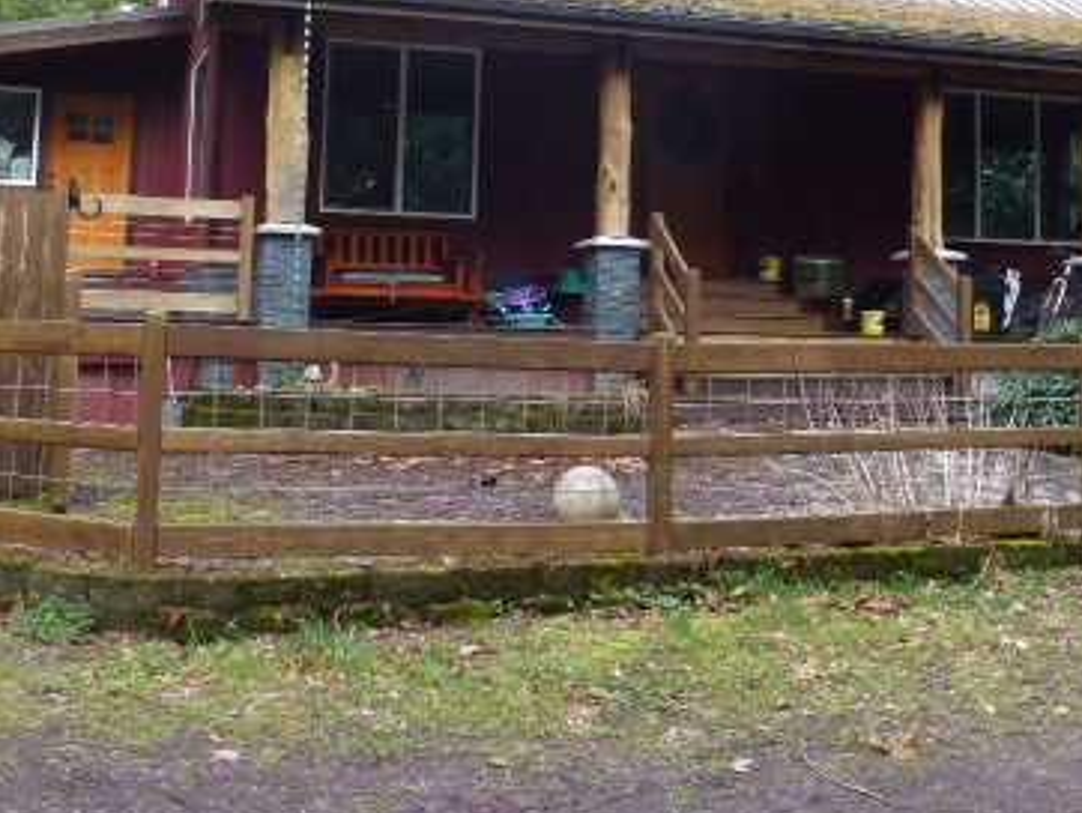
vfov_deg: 26.8
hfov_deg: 36.1
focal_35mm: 53
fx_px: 1658
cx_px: 616
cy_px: 117
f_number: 3.6
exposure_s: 1/100
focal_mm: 5.4
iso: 100
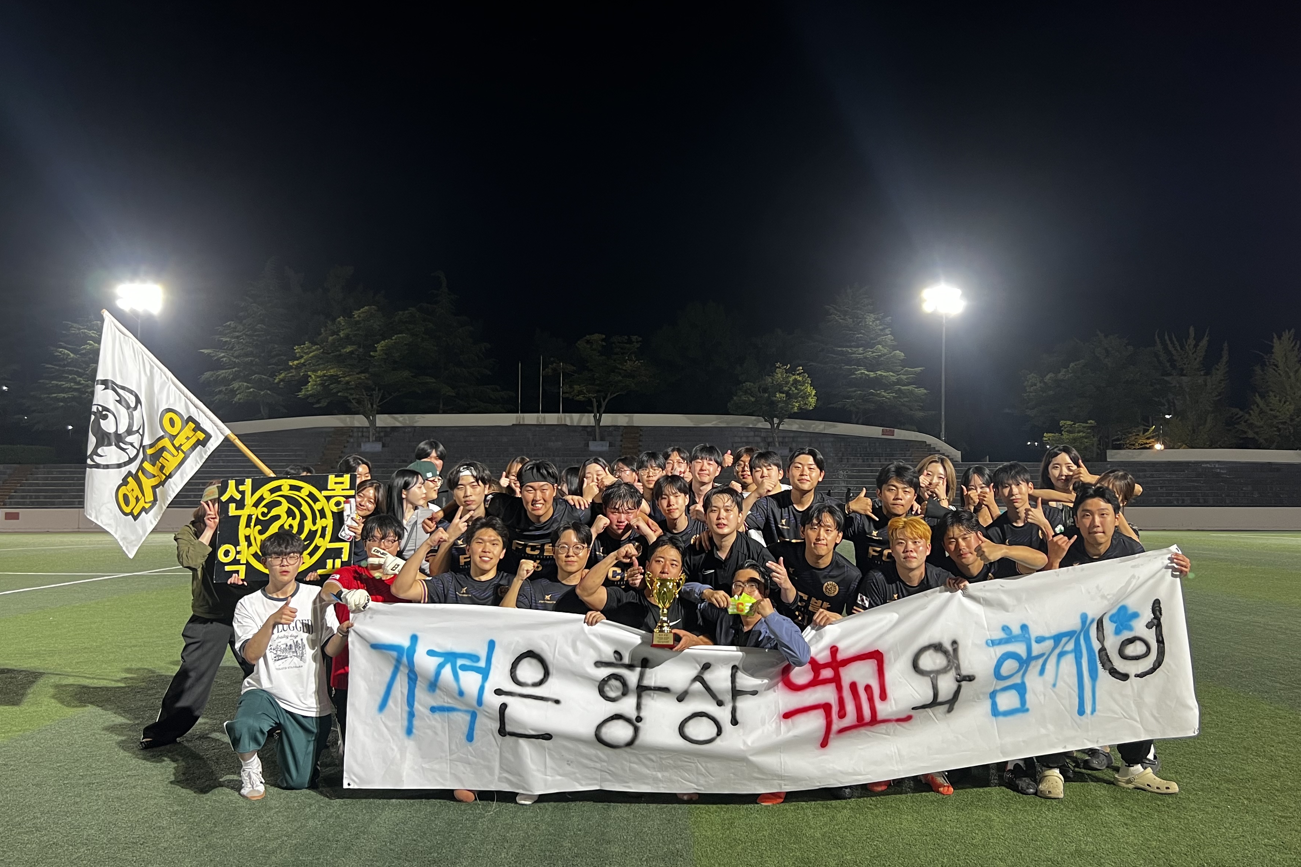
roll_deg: +1.4
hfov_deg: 60.3
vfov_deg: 42.3
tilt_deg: +4.7
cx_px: 661
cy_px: 436
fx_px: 1120
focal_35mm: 31
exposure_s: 1/60
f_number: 1.5
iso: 125
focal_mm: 5.7
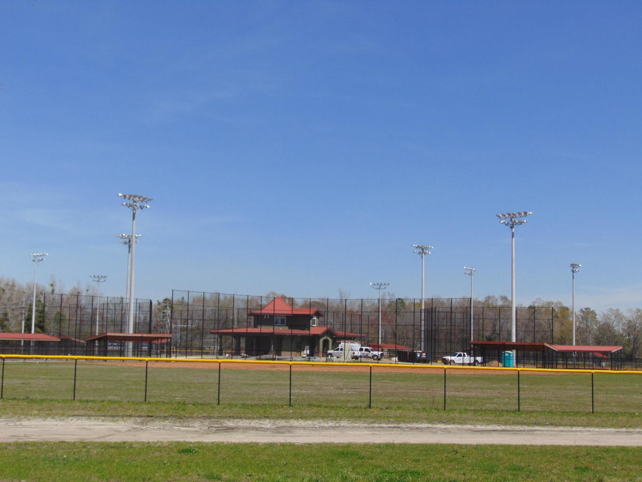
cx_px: 321
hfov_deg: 32.2
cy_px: 241
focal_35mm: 60
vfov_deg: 24.4
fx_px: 1113
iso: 80
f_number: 9.3
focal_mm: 10.8
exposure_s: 1/250
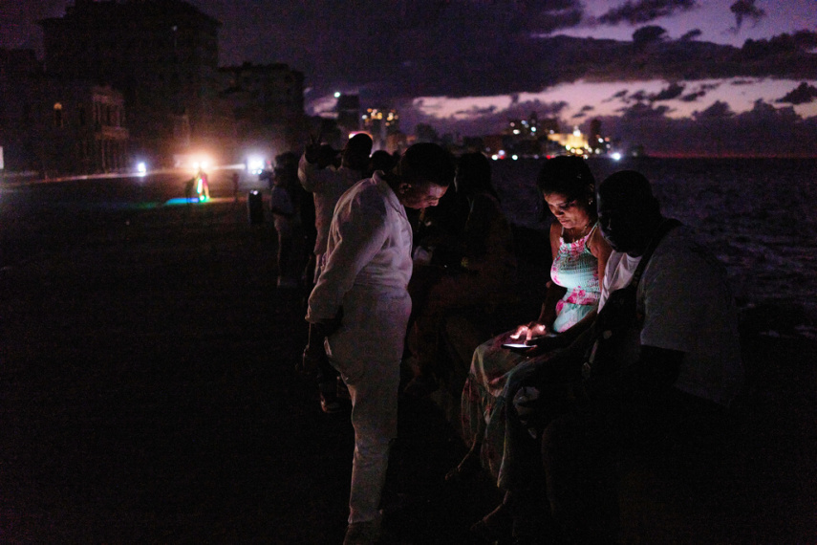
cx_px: 408
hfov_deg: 54.4
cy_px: 272
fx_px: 794
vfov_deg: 37.9
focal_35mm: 35
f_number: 2
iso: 3200
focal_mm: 35
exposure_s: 1/100
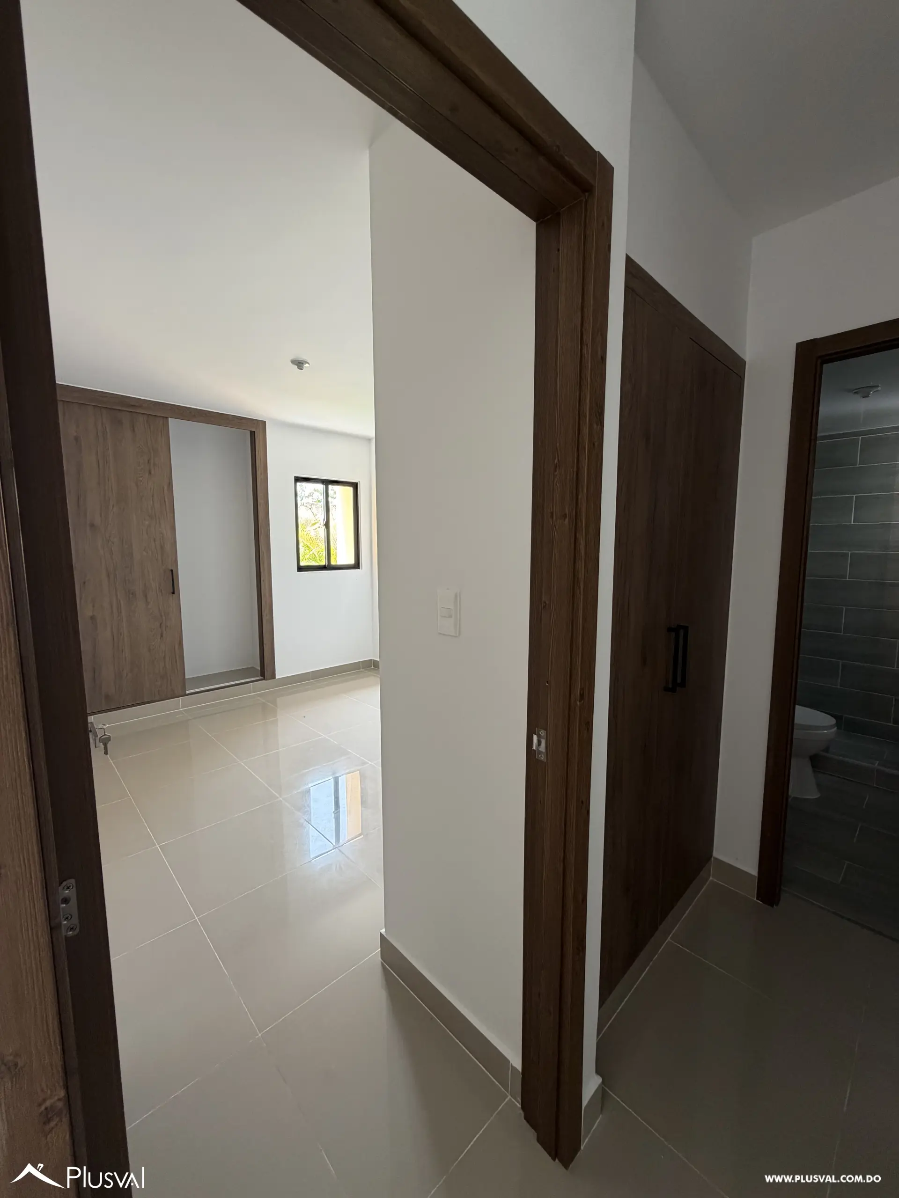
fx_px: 485
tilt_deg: -6.6
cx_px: 450
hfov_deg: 85.7
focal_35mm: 14
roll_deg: +0.1
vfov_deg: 102.1
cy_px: 599
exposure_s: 1/121
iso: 250
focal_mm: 2.22
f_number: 2.2
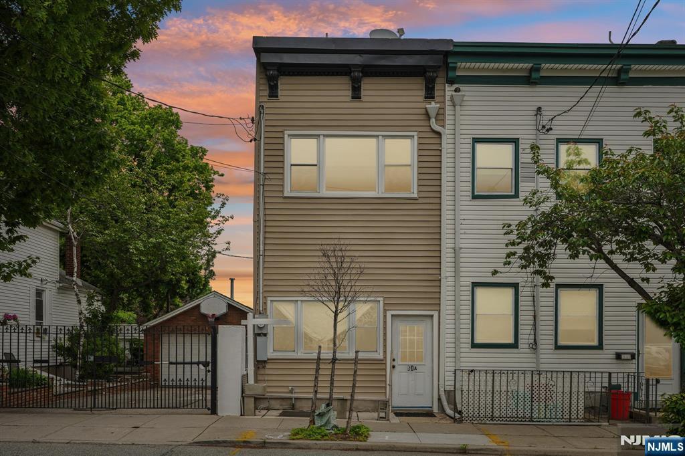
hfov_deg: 60.3
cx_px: 342
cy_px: 228
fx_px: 590
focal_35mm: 31
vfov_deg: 42.3
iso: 100
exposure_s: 1/250
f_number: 8
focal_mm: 31
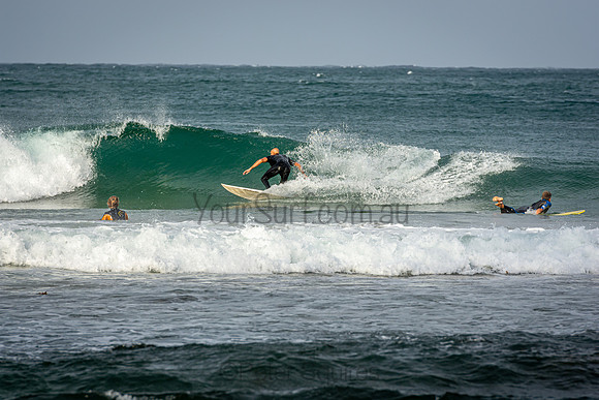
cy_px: 200
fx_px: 4993
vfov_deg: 4.6
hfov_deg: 6.9
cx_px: 300
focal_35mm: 300
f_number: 5.6
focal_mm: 200
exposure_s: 1/1600
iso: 200
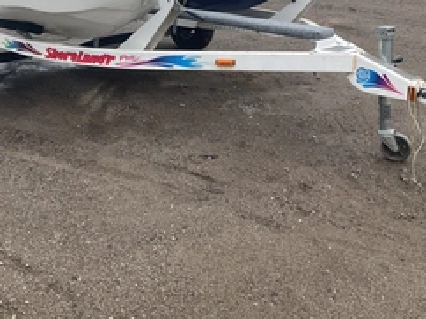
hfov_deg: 39.6
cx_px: 180
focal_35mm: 48
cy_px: 70
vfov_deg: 29.6
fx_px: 590
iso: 25
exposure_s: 1/586
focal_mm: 3
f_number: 1.8
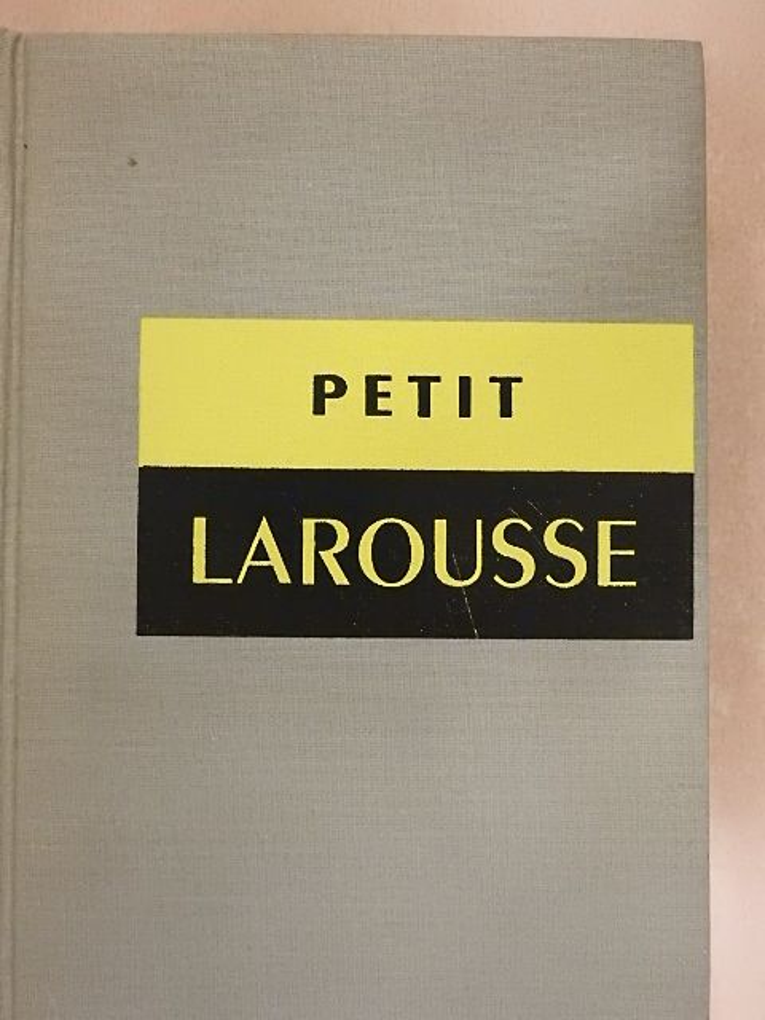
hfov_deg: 42.9
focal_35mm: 33
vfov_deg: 55.4
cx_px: 382
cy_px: 510
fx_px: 972
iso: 1400
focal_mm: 5.9
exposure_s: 1/80
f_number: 3.6
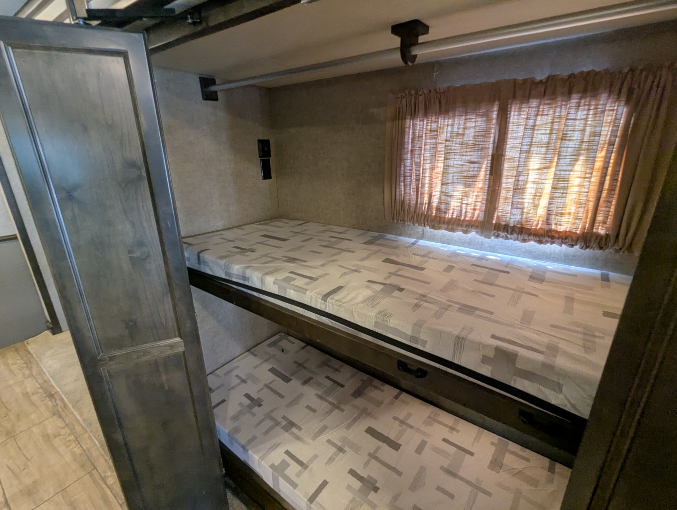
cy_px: 255
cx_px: 338
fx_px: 313
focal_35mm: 16
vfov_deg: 78.2
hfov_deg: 94.4
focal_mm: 2.35
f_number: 2.2
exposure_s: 1/36.9
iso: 114
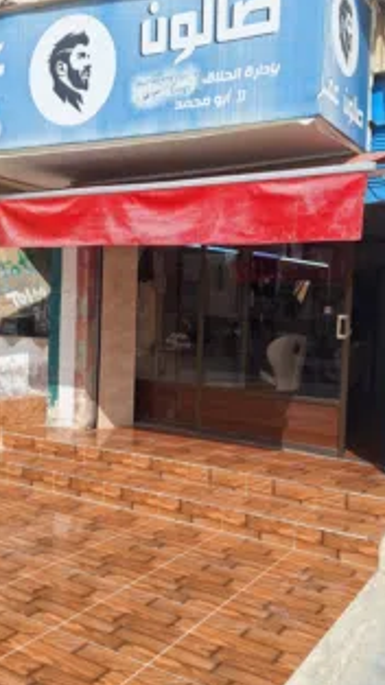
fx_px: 581
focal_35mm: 32
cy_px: 357
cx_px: 197
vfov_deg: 61.0
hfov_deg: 36.7
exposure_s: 1/4329
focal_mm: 5.54
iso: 40
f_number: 1.8
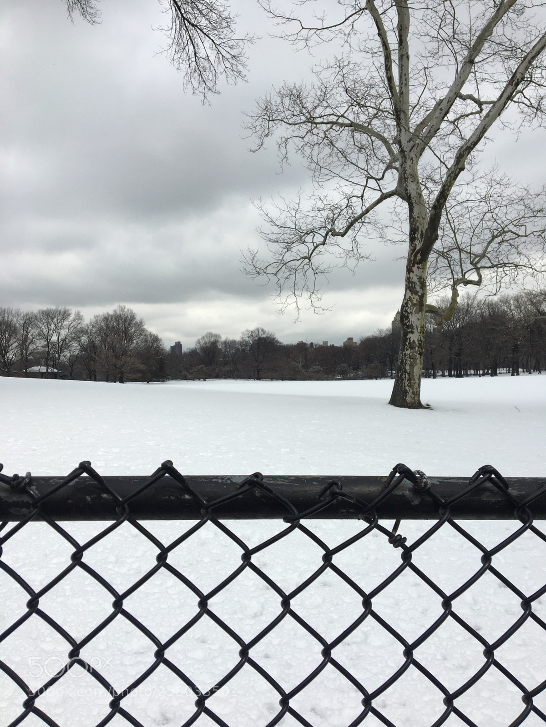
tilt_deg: +2.0
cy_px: 364
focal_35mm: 29
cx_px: 273
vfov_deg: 61.7
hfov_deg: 48.2
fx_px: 610
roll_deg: +0.9
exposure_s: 1/2262
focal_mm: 4.15
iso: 25
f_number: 2.2
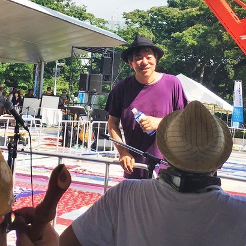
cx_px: 81
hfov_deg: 23.0
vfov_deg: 22.7
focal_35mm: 75
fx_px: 603
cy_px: 41
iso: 25
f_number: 2.2
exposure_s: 1/1326
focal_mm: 4.15
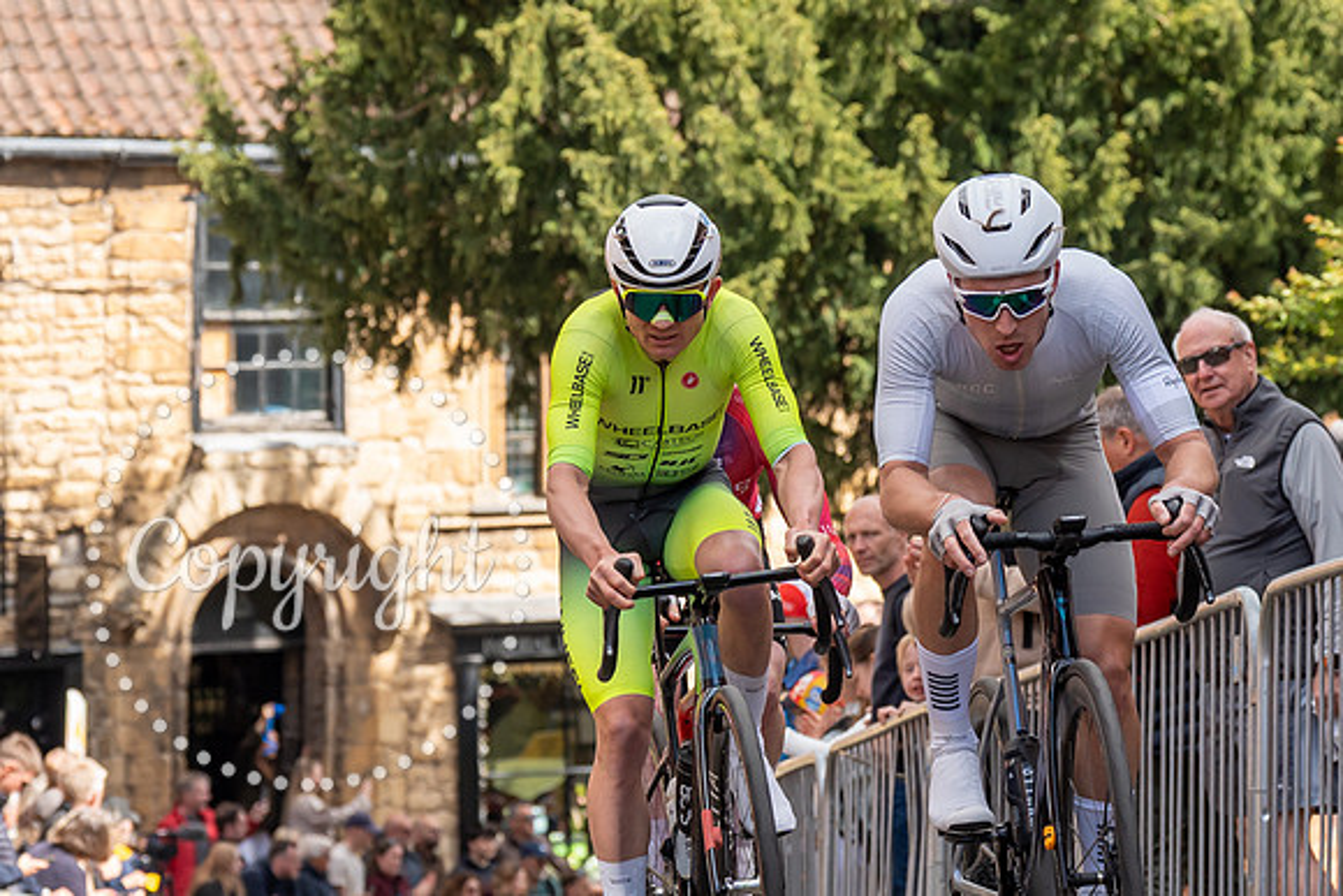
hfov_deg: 8.6
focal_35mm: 240
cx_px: 747
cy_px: 79
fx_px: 8973
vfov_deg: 5.7
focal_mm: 103
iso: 500
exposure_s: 1/1000
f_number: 5
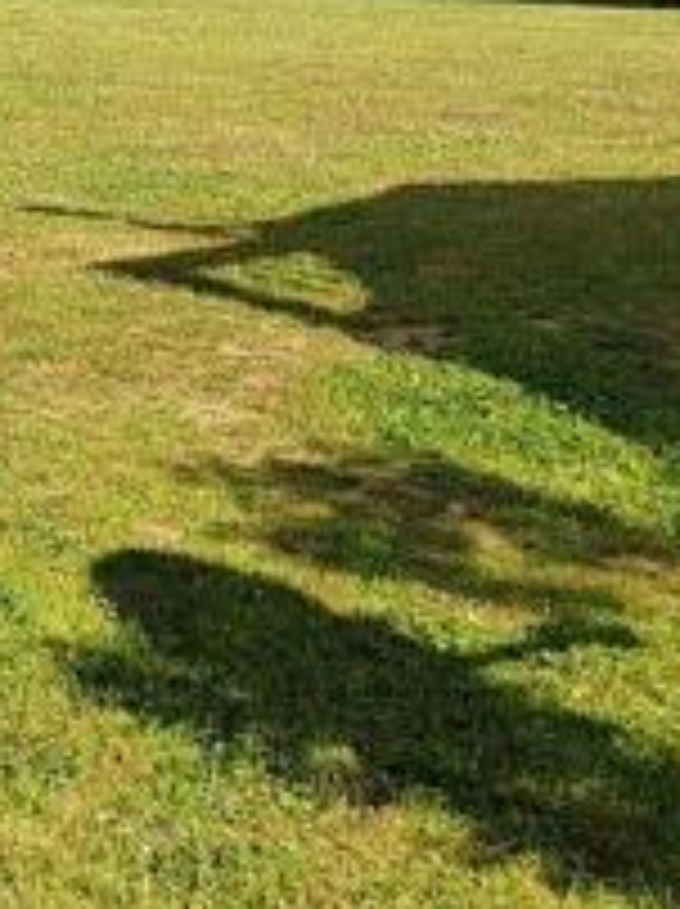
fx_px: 2599
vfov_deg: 19.6
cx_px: -491
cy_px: 158
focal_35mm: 99
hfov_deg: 13.6
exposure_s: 1/1170
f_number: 2.4
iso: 50
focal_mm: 4.3
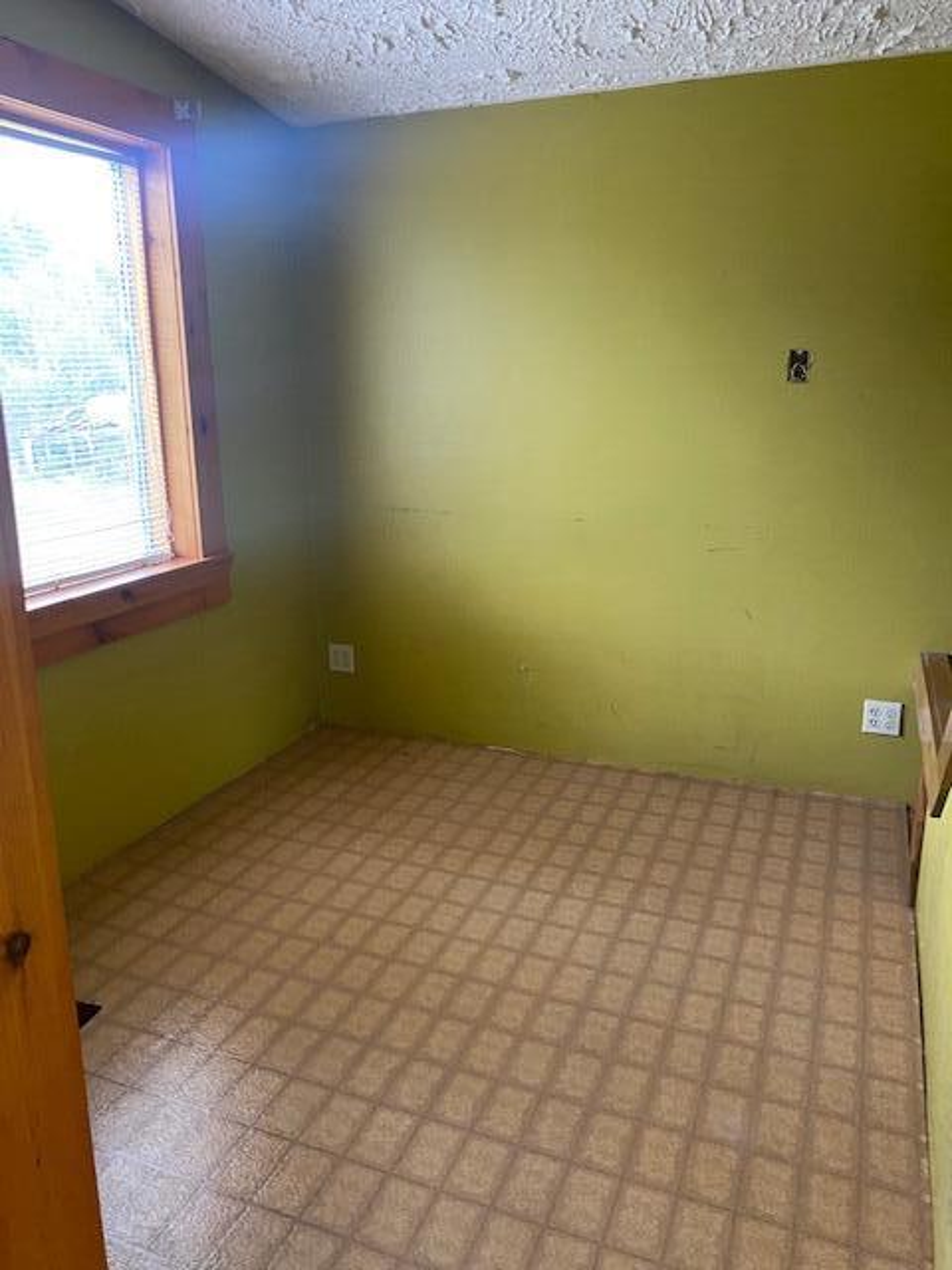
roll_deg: +1.0
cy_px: 635
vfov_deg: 67.3
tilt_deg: -11.3
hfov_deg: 53.1
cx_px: 476
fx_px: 953
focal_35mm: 26
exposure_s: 1/60
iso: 400
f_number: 1.8
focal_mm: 4.25
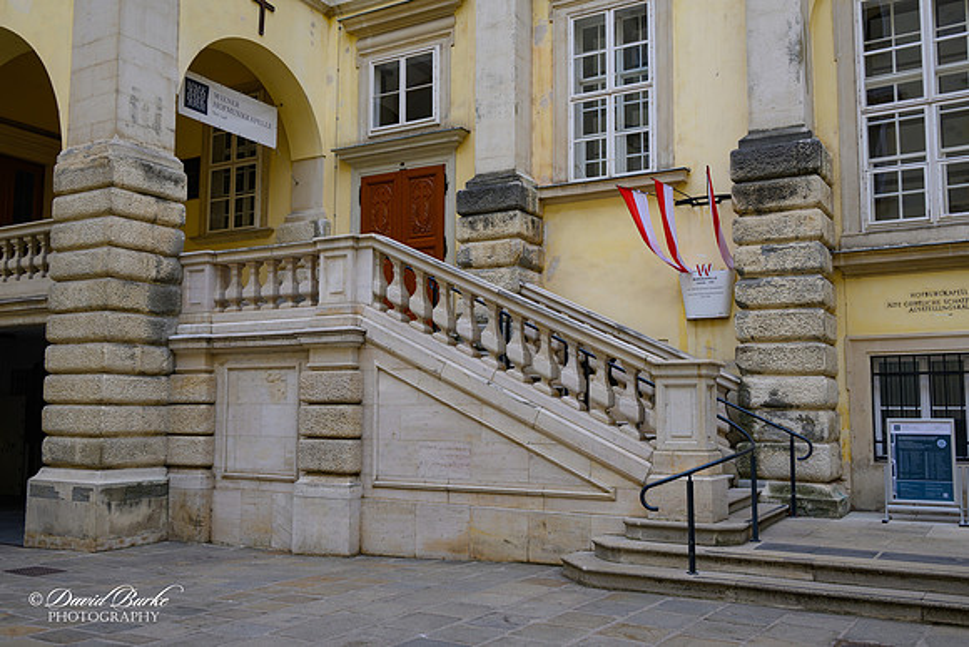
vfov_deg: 39.4
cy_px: 324
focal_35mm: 34
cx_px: 484
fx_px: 902
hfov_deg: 56.5
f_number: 8
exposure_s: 1/40
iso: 125
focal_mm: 33.5
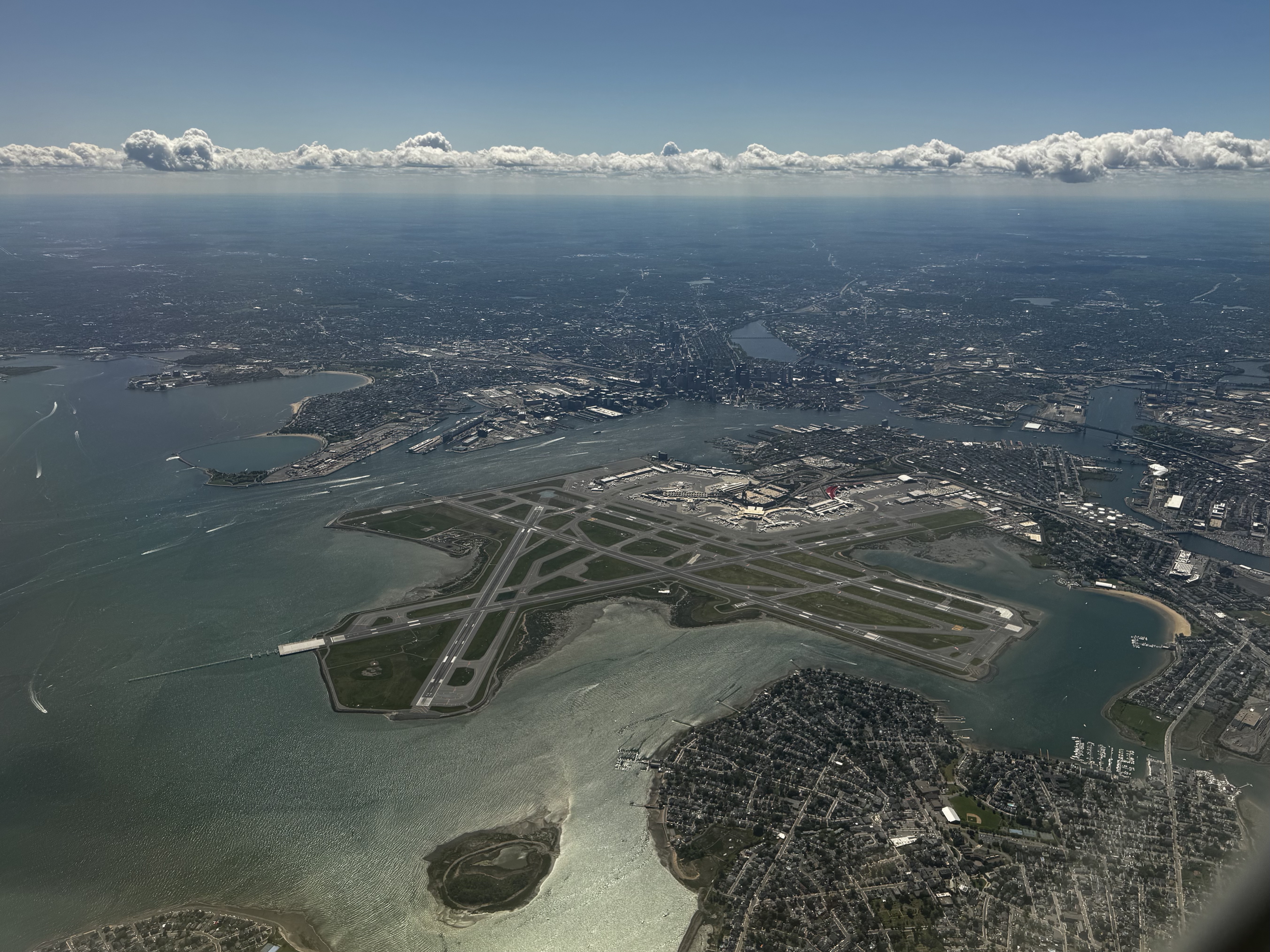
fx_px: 880
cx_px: 635
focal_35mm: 24
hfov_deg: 71.6
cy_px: 476
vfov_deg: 56.8
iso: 80
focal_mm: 6.76
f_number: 1.78
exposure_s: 1/4950
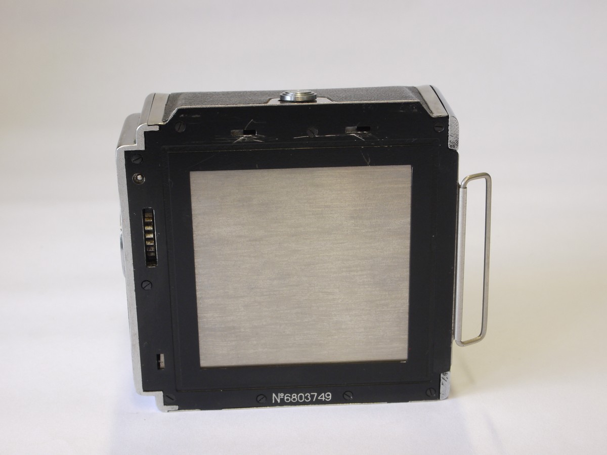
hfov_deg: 28.6
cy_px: 228
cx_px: 304
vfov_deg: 21.6
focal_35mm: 68
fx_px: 1192
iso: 400
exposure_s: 1/13
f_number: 11
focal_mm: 34
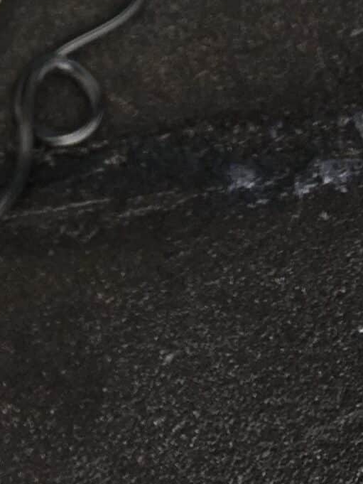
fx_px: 1524
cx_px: 80
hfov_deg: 13.5
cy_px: -341
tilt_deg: -46.9
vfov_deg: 15.8
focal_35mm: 109
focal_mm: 4.15
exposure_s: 1/361
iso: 25
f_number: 2.2
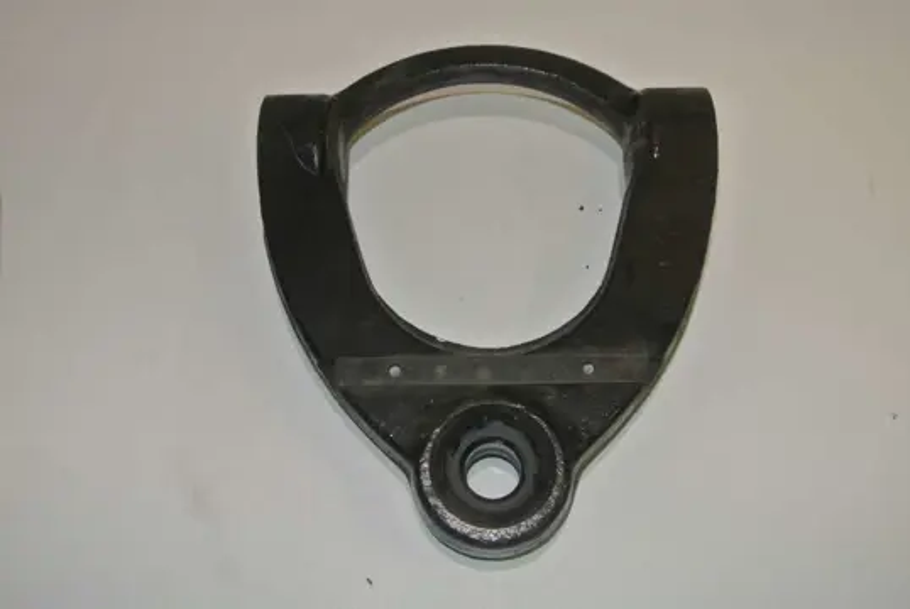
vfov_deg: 32.0
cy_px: 304
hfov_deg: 46.4
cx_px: 455
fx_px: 1063
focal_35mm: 42
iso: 200
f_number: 4.2
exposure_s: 1/60
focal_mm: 15.7
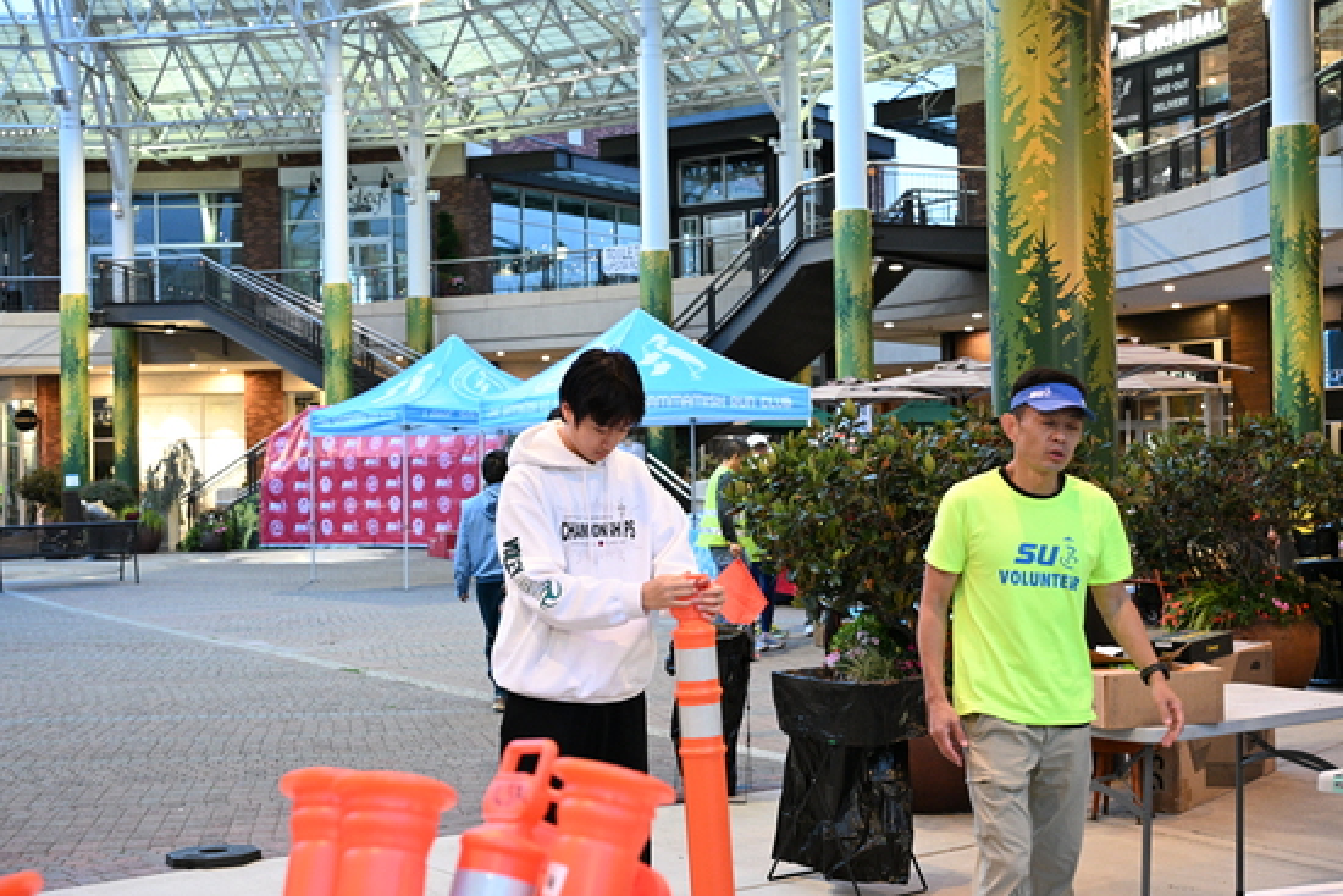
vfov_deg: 28.1
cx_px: 672
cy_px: 448
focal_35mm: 48
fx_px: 1791
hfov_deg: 41.1
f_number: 4
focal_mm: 48
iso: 6400
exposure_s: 1/160
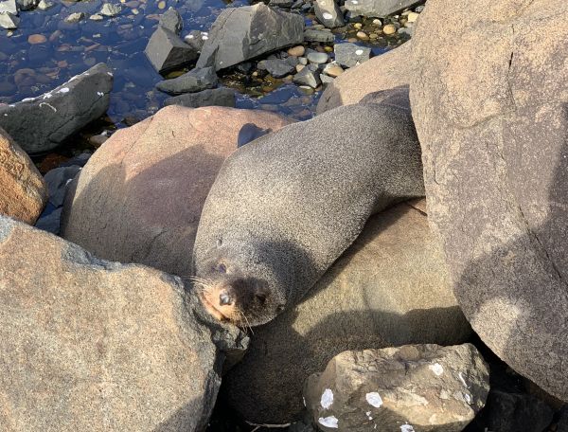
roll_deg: +0.1
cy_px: 216
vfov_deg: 28.3
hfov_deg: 36.7
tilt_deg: -37.0
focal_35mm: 52
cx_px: 284
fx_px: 857
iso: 16
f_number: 2.4
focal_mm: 6
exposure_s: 1/223
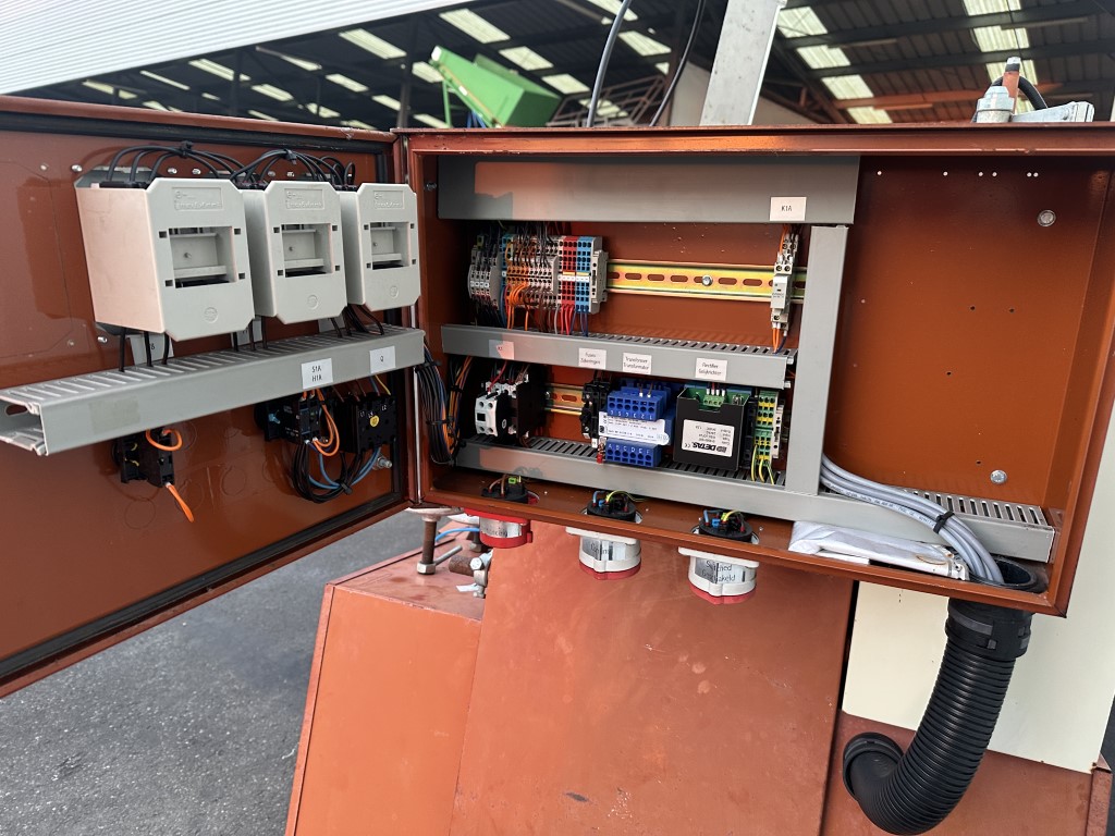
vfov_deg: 56.8
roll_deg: -0.8
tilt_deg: -16.5
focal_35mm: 24
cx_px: 558
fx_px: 773
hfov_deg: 71.6
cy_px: 418
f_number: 1.78
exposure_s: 1/65
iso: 250
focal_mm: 6.86
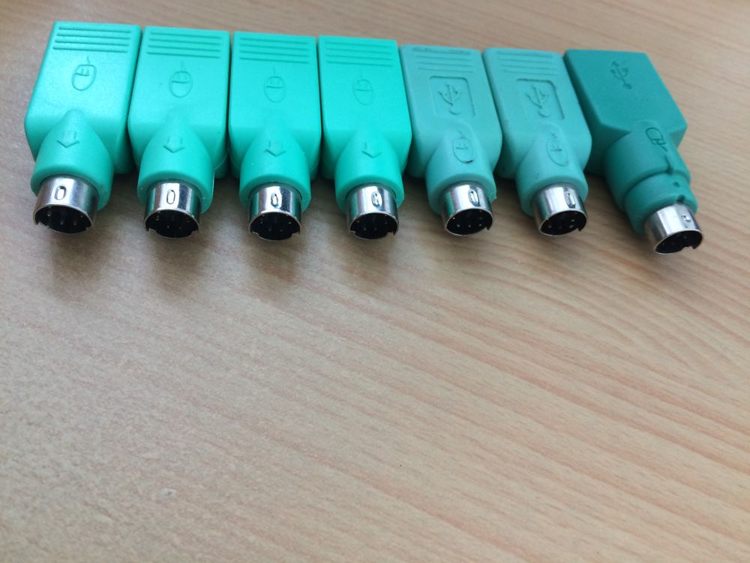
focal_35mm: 29
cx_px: 375
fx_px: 628
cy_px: 282
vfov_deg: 48.2
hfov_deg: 61.7
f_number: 2.2
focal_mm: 4.15
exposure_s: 1/33
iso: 100
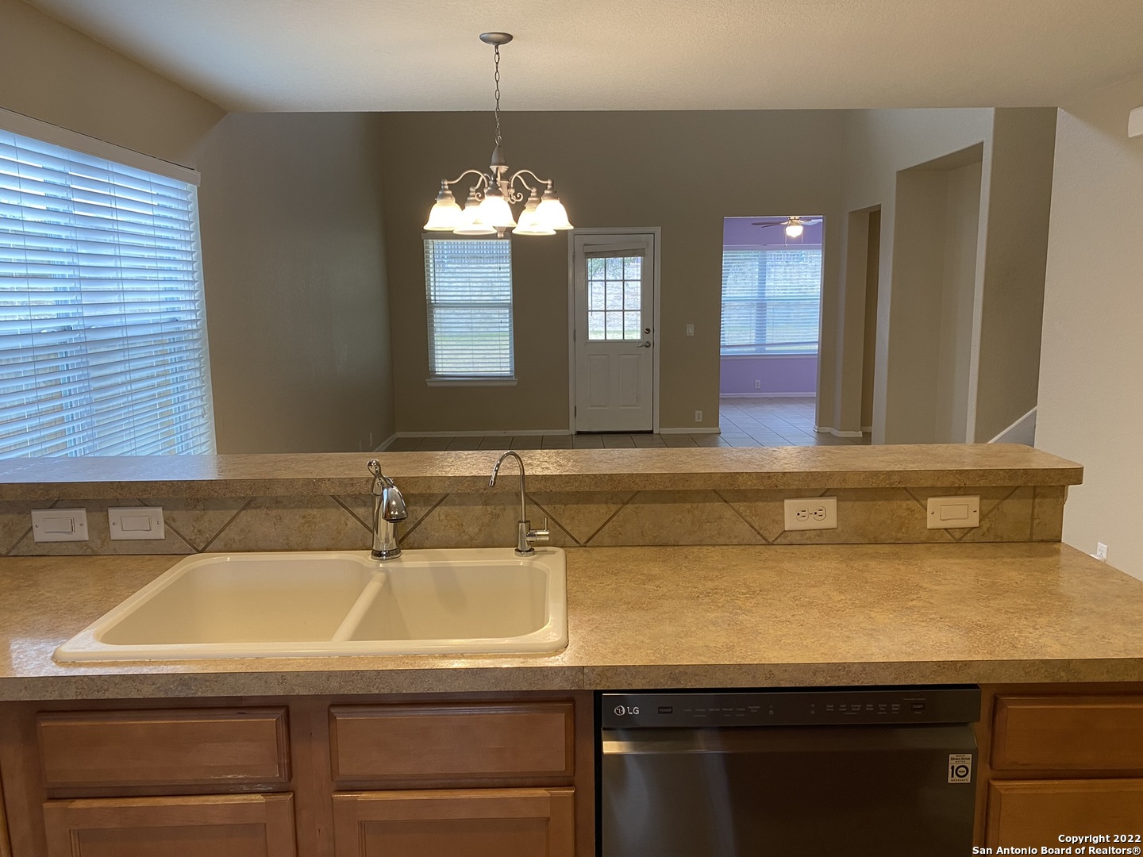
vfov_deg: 53.1
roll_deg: +0.6
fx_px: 859
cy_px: 428
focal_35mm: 26
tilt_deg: -8.5
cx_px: 572
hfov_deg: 67.3
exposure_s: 1/60
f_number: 1.8
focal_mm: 4.25
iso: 80
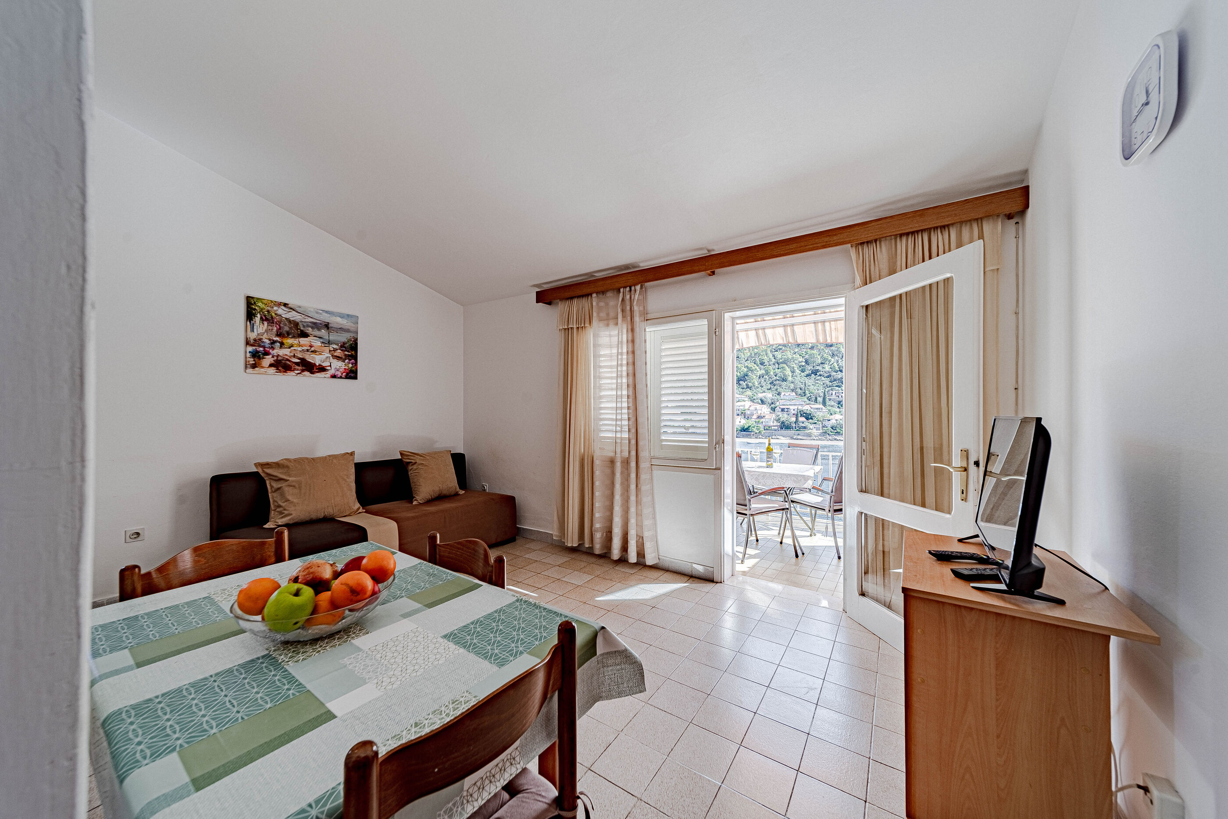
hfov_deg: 112.6
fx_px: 409
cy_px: 410
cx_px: 614
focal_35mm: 12
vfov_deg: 90.1
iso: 100
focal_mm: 12
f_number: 8
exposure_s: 1/250
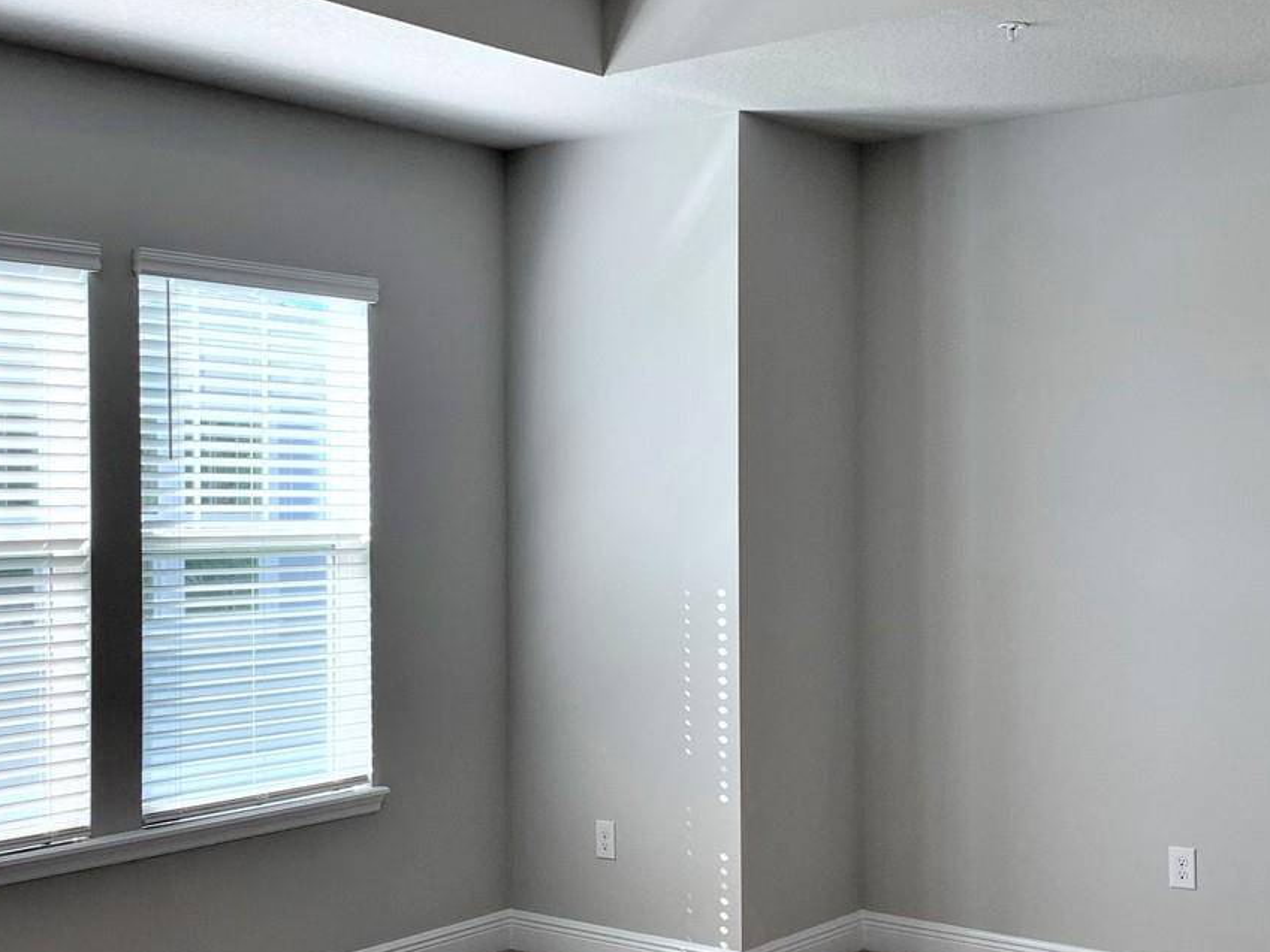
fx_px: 1798
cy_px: 556
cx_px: 582
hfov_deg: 38.9
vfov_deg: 29.6
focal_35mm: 49
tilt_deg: -0.1
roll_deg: +0.0
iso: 25
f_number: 1.8
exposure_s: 1/173
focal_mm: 4.25
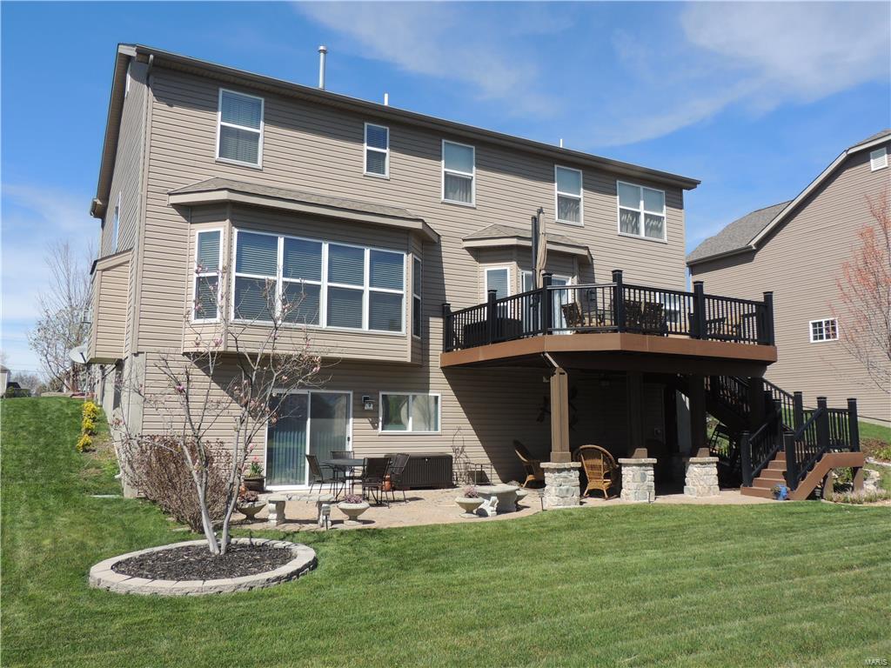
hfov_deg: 63.4
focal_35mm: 28
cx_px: 446
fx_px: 721
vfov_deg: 49.7
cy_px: 334
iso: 100
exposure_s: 1/1250
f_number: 3.1
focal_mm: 4.9
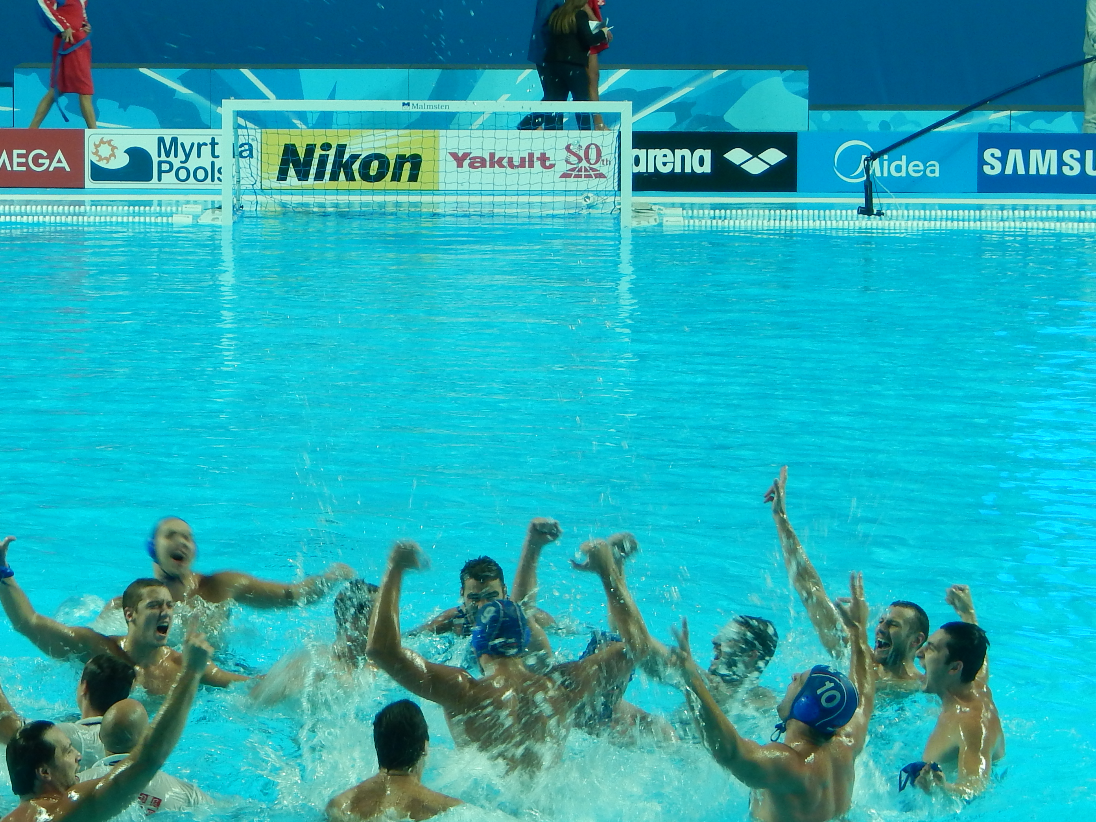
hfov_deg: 11.4
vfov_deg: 8.6
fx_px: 5446
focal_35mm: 172
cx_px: 192
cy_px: 460
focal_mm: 18.7
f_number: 4.5
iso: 125
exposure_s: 1/50
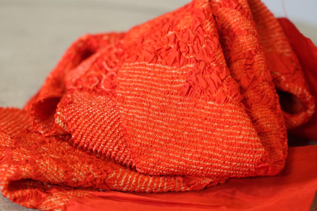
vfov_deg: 11.5
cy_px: 101
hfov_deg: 17.2
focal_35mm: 119
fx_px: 1048
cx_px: 144
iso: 2000
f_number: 5.6
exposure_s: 1/125
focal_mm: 105
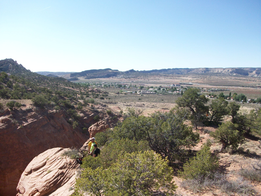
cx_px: 130
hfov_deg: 54.0
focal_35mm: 34
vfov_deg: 41.8
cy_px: 98
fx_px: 256
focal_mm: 5.7
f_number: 2.8
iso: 64
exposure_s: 1/689
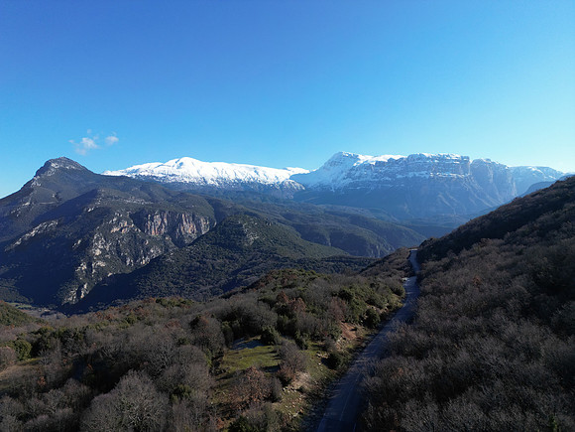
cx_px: 288
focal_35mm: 24
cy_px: 216
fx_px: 399
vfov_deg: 56.8
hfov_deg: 71.6
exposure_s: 1/2000
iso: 100
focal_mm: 6.72
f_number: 1.7
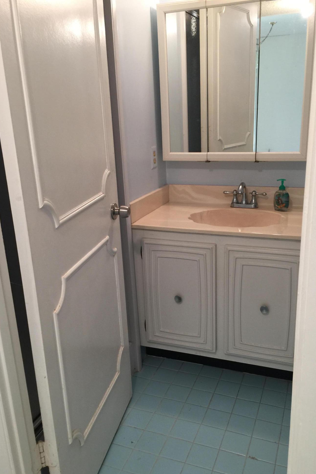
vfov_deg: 60.3
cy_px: 243
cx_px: 168
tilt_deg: -17.7
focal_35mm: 31
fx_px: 408
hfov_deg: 42.3
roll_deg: +1.3
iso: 50
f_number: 2.2
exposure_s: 1/15
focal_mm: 4.15
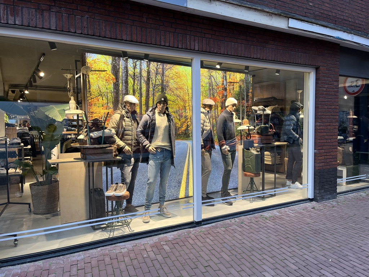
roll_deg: +1.0
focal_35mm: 26
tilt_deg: -3.6
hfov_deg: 67.3
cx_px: 184
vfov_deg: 53.1
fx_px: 277
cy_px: 138
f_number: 1.6
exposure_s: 1/100
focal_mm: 5.1
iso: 125
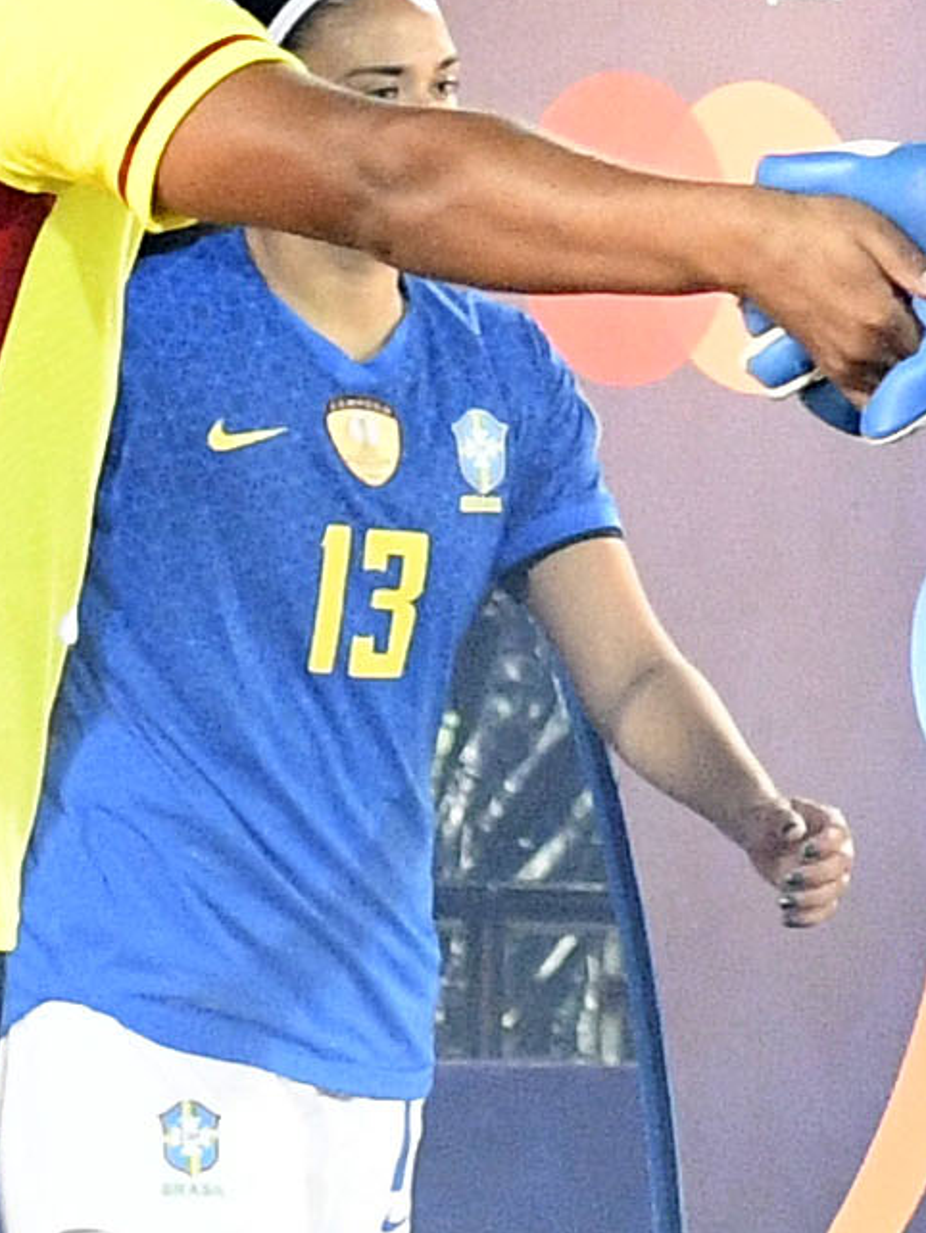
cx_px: 1374
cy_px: 98
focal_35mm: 375
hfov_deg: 3.9
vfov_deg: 5.3
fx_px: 13366
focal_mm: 30
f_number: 2.8
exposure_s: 1/640
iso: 2500
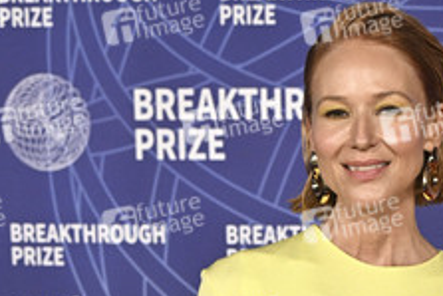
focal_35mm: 107
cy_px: 270
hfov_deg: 18.8
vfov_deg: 12.7
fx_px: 1318
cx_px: 378
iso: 2000
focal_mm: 53
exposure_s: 1/320
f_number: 4
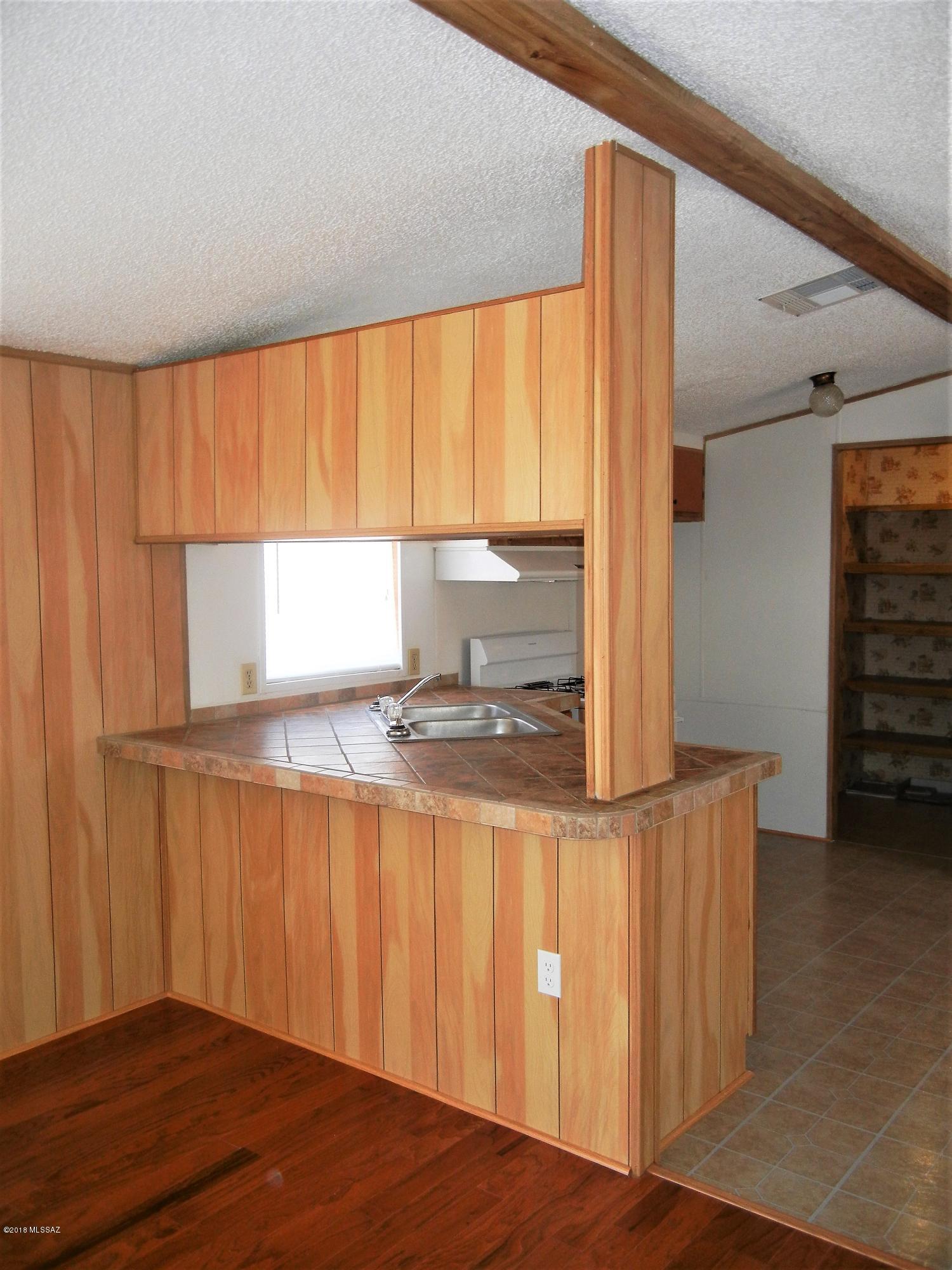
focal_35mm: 30
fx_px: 1100
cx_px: 476
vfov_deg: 60.0
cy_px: 635
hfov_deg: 46.8
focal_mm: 5.4
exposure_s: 1/80.3
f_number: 3.5
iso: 160
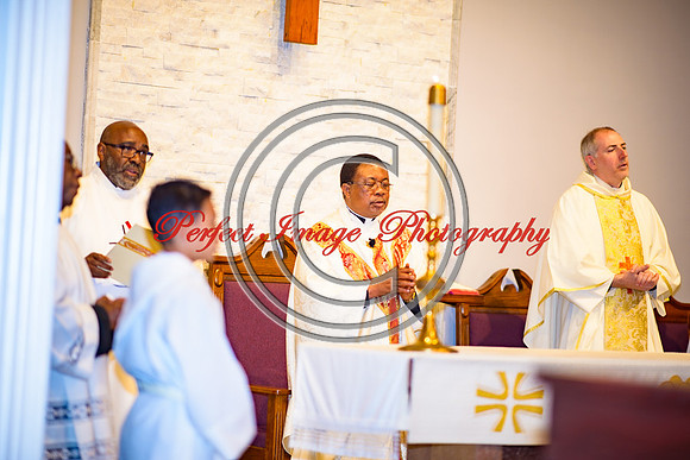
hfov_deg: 19.5
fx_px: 2013
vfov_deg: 13.0
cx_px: 345
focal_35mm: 105
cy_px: 230
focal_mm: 105
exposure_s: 1/100
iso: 100
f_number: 1.4
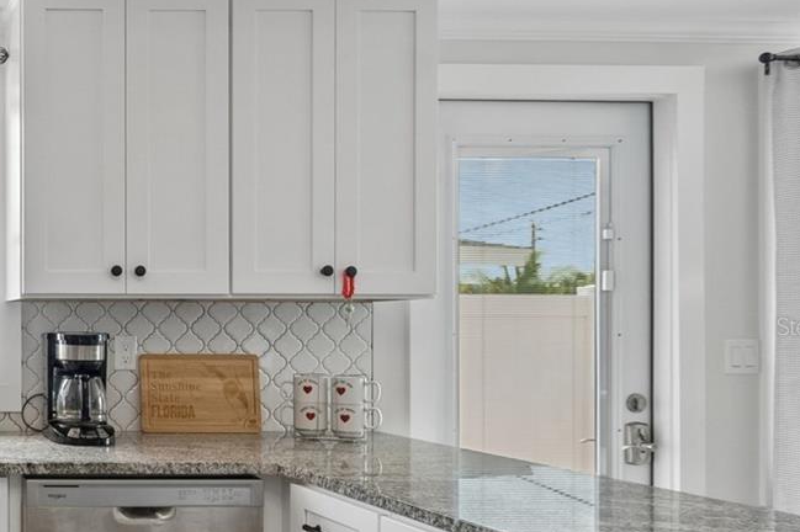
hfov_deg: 40.7
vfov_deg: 35.7
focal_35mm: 37
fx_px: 822
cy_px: 326
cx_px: -100
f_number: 7.1
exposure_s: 1/50
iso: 100
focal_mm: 10
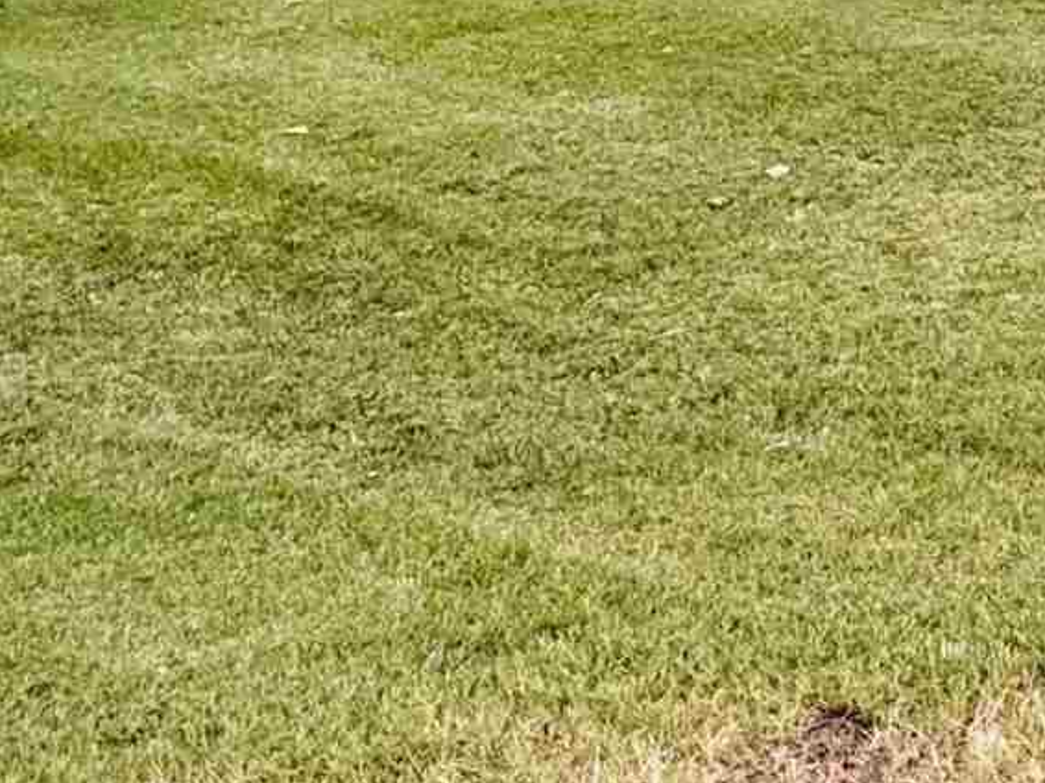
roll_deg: -0.1
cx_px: 1475
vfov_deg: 17.7
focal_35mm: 76
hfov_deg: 22.1
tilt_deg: +0.4
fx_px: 2293
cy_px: -332
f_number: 2.2
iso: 40
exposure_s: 1/163
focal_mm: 2.22
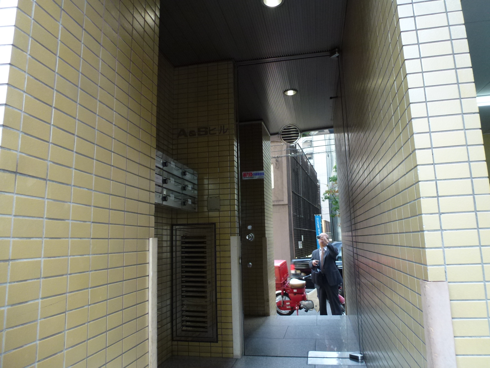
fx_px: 340
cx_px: 245
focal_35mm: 24
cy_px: 184
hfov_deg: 71.6
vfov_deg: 56.8
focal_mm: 4.3
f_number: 3.3
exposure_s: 1/125
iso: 200
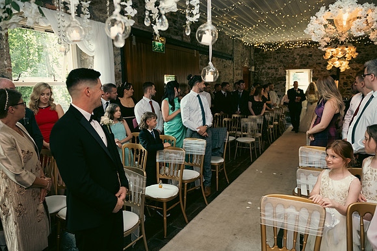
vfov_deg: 49.6
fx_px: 272
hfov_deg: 69.4
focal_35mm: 26
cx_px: 188
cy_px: 126
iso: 1250
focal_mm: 26
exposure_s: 1/160
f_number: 3.5
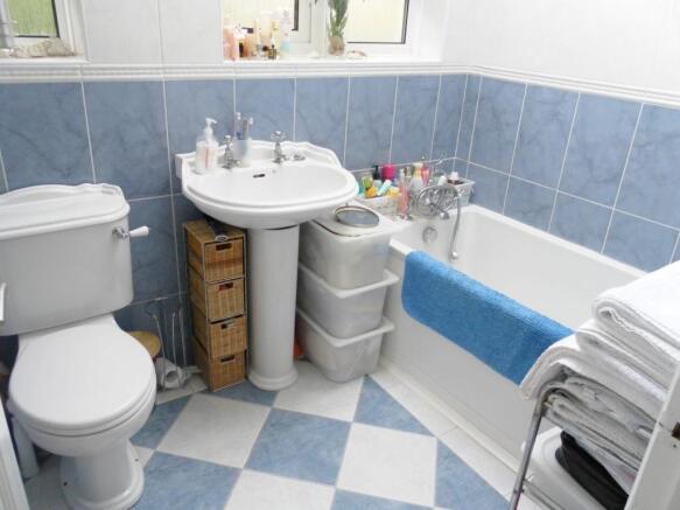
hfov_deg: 63.5
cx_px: 340
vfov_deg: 49.7
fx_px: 550
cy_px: 255
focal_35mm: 28
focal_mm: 4.9
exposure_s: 1/50
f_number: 3.2
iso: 125
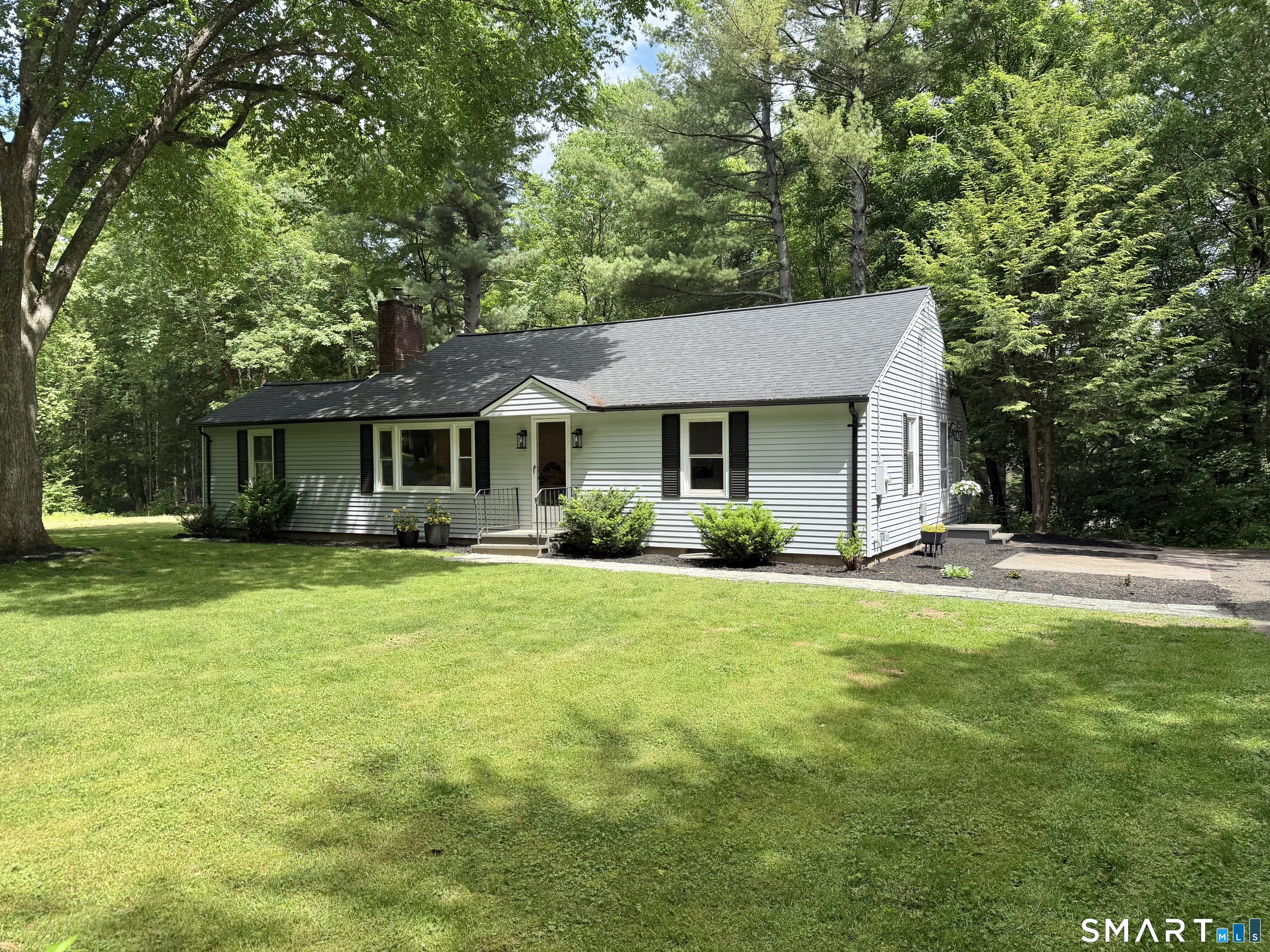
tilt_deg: -1.6
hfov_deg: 71.6
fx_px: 881
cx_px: 635
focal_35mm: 24
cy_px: 476
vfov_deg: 56.8
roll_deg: +0.0
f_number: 1.78
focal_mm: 6.76
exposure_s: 1/1770
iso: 80
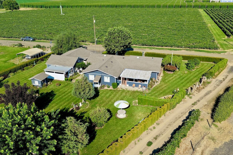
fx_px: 181
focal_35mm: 28
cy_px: 78
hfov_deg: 65.5
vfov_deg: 46.4
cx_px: 116
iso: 160
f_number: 2.8
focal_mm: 14.45
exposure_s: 1/1600
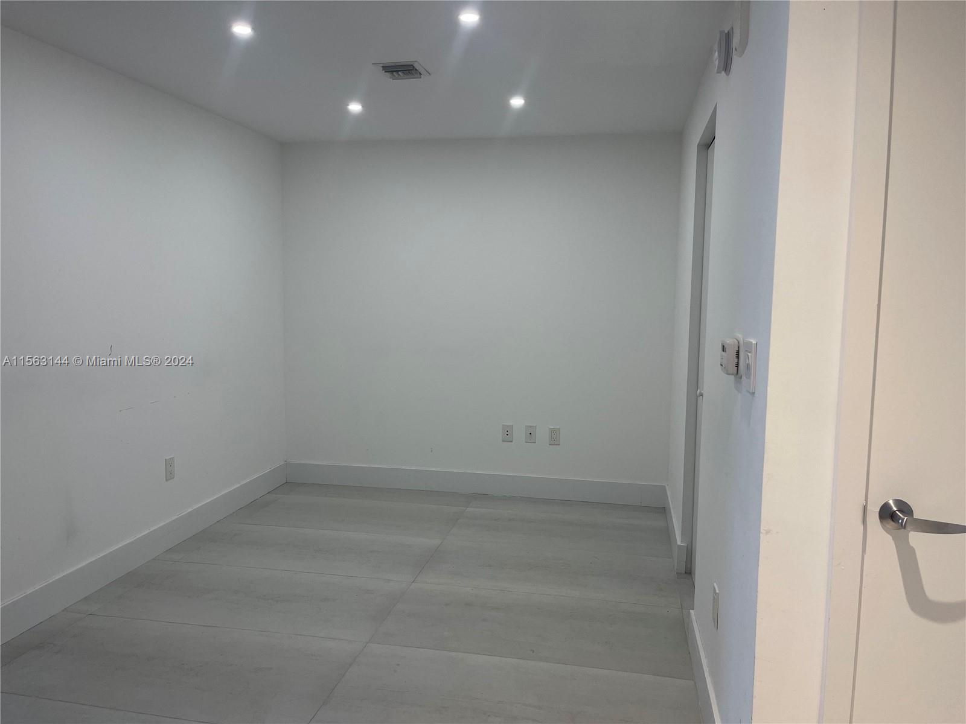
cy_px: 362
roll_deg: -1.2
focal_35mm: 26
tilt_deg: -6.8
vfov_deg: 53.1
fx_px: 726
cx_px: 483
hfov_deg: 67.3
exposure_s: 1/120
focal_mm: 5.1
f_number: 1.6
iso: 80
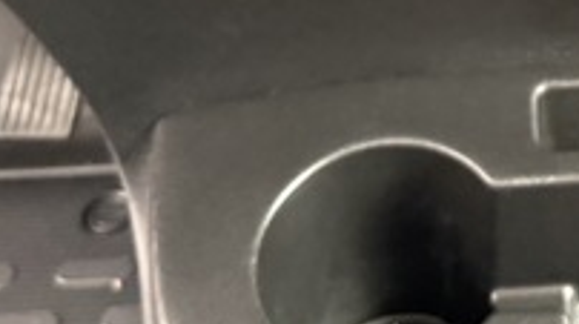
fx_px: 1273
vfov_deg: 13.7
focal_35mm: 83
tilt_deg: -36.8
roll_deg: -2.4
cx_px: 619
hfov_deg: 24.1
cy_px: -146
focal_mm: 6.76
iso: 1600
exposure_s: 1/24
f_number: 1.78
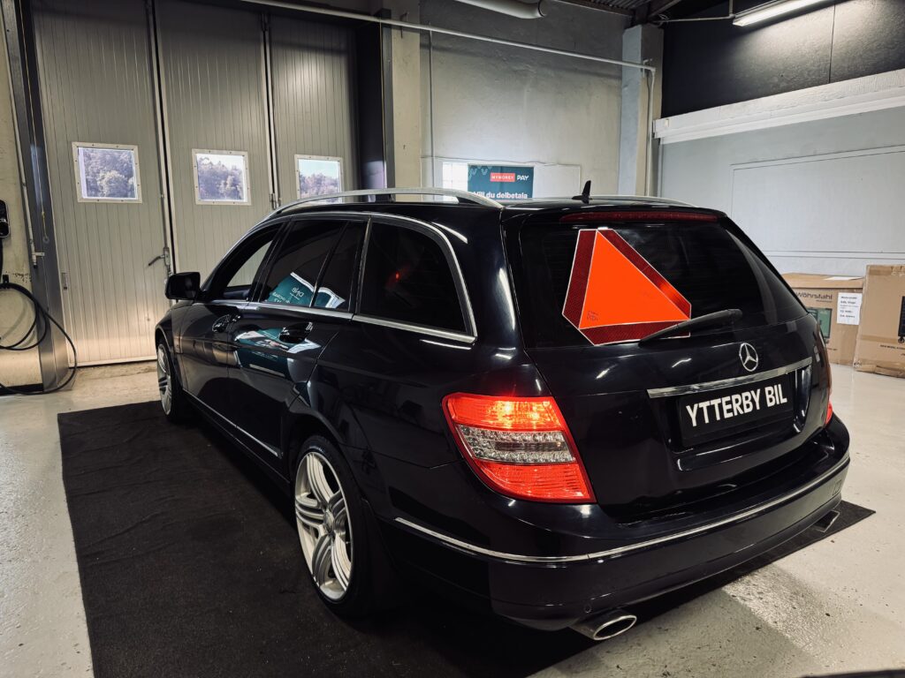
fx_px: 627
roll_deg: +1.2
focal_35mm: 24
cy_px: 339
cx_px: 452
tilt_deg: -8.9
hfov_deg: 71.6
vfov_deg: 56.8
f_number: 1.78
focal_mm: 6.76
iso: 250
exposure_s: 1/50
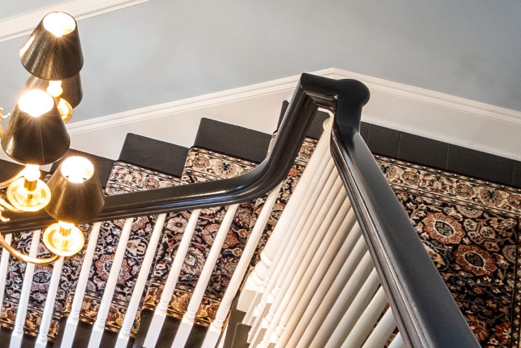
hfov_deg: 23.7
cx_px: -145
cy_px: 218
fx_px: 1100
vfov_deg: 17.9
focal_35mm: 76
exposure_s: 2.5
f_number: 9
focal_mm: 10
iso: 100
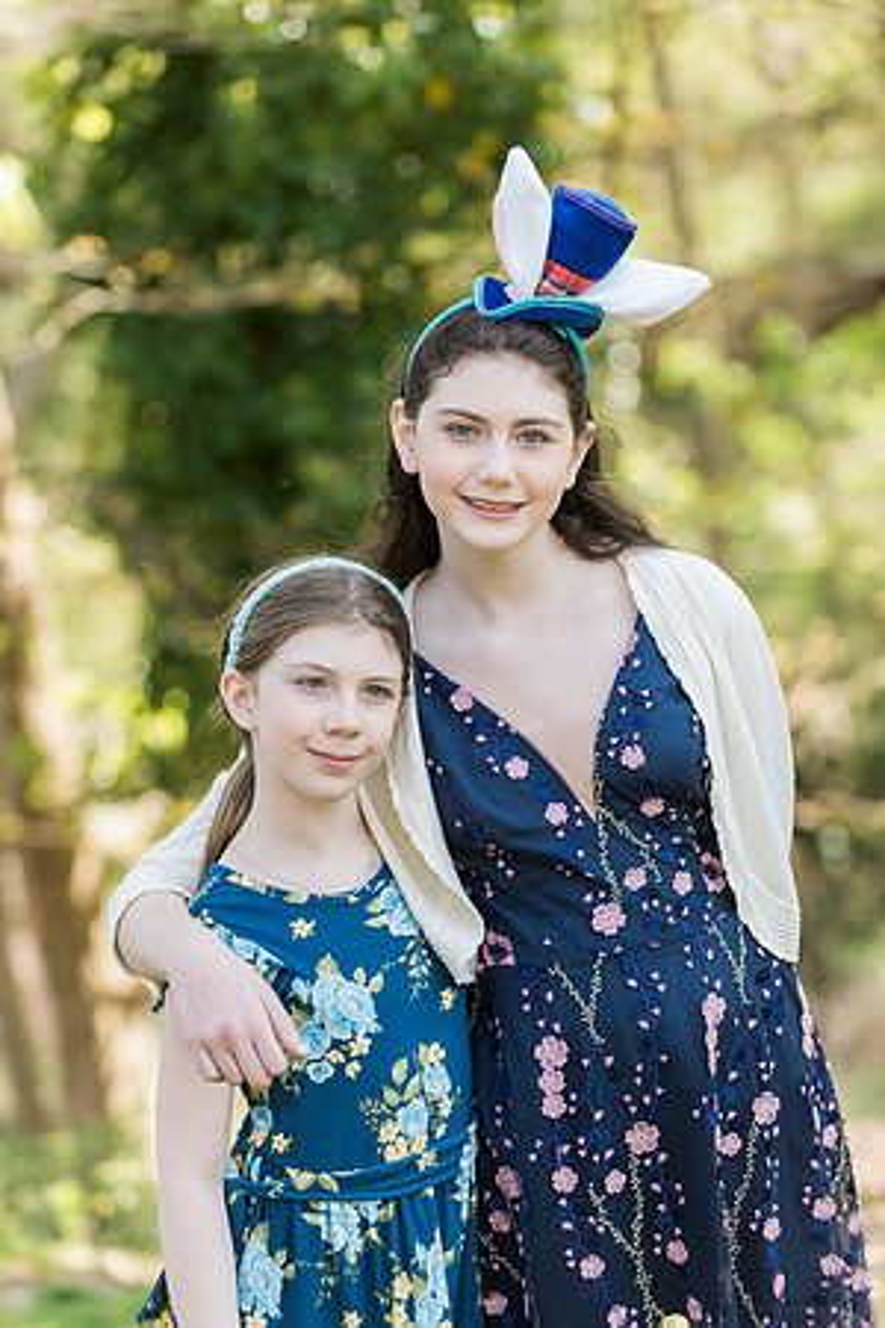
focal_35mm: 130
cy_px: 664
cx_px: 442
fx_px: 4793
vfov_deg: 15.8
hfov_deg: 10.5
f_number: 4
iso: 800
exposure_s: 1/640
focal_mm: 130
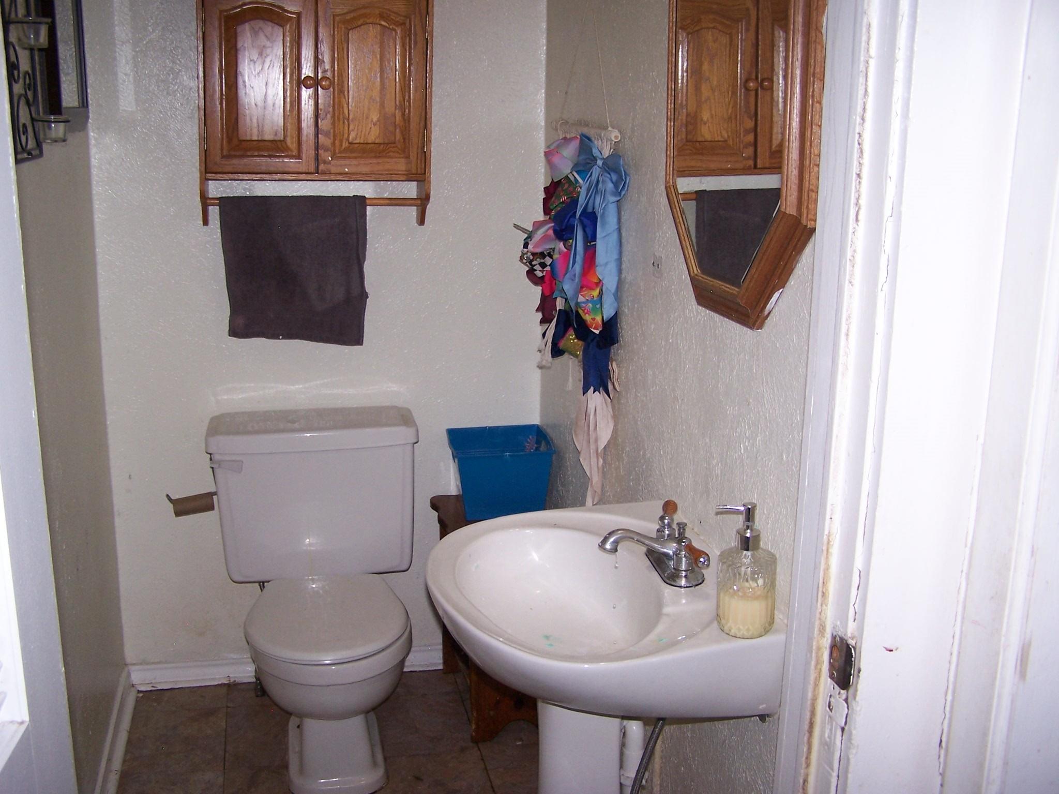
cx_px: 530
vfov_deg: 37.7
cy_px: 397
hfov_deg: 49.0
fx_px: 1163
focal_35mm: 38
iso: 140
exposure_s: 1/60
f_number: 2.8
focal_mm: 6.3
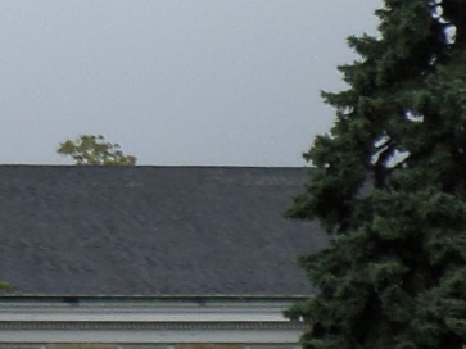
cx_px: -720
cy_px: -200
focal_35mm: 257
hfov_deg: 7.2
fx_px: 3459
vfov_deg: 5.7
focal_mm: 6.5
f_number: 3
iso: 80
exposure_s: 1/1000
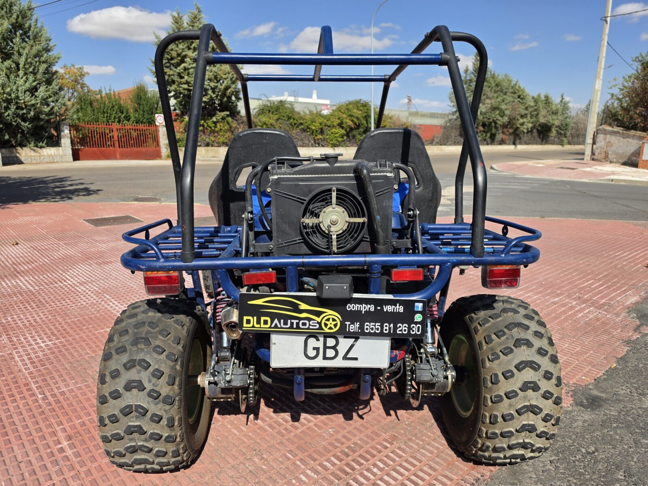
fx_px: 431
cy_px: 243
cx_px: 324
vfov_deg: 58.9
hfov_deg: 73.9
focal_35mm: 23
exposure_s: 1/7058
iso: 64
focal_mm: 6.5
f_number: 1.4
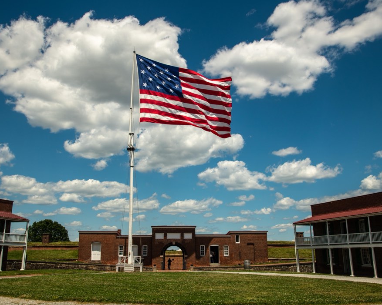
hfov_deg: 49.1
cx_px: 183
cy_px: 149
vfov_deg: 40.1
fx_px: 418
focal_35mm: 37
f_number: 11
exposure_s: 1/640
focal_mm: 32
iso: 160
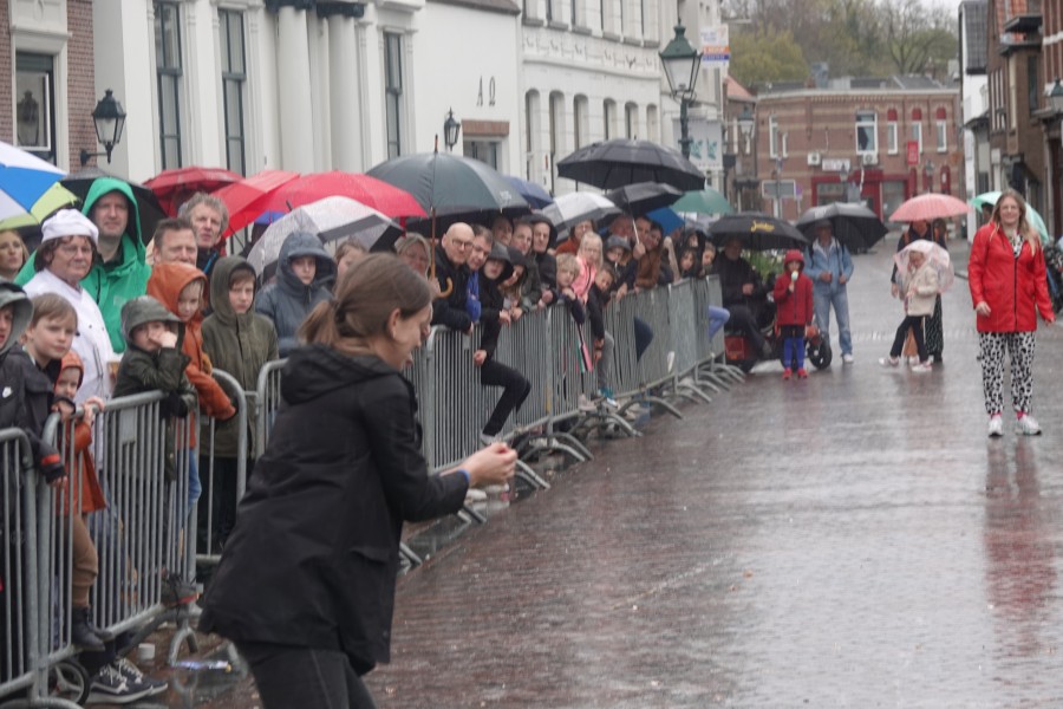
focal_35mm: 127
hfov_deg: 16.1
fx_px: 3750
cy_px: 354
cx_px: 532
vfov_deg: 10.8
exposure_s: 1/160
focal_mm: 46.41
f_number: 4
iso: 100
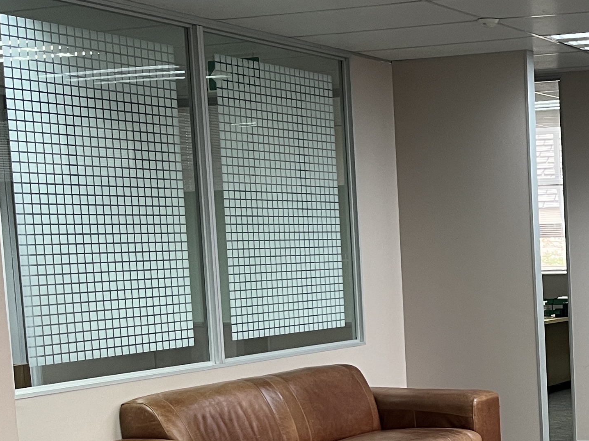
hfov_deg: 24.5
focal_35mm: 73
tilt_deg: -7.1
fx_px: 1242
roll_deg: +1.1
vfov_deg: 19.8
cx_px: 678
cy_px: 382
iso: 125
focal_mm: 5.1
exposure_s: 1/50
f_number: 1.6
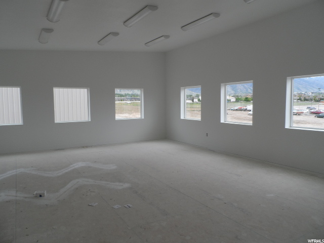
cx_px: 162
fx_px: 225
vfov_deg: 56.8
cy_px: 122
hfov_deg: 71.6
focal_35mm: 24
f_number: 3.2
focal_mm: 4
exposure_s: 1/250
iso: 80
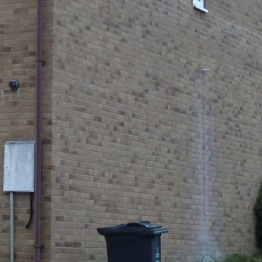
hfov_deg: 12.0
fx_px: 1225
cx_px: -29
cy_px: 41
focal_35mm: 143
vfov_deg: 12.1
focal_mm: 7.6
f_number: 4.1
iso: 160
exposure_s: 1/30
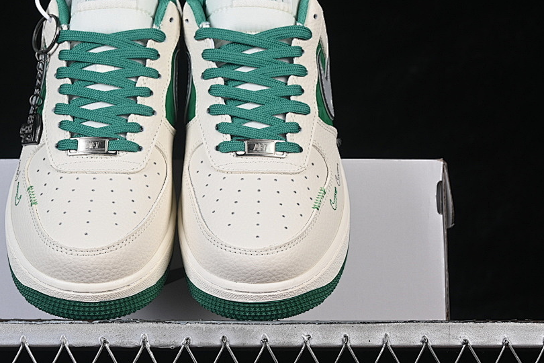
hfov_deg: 20.4
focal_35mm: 100
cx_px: 190
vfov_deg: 13.7
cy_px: 170
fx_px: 1511
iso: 160
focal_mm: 50
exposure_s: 1/80
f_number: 8
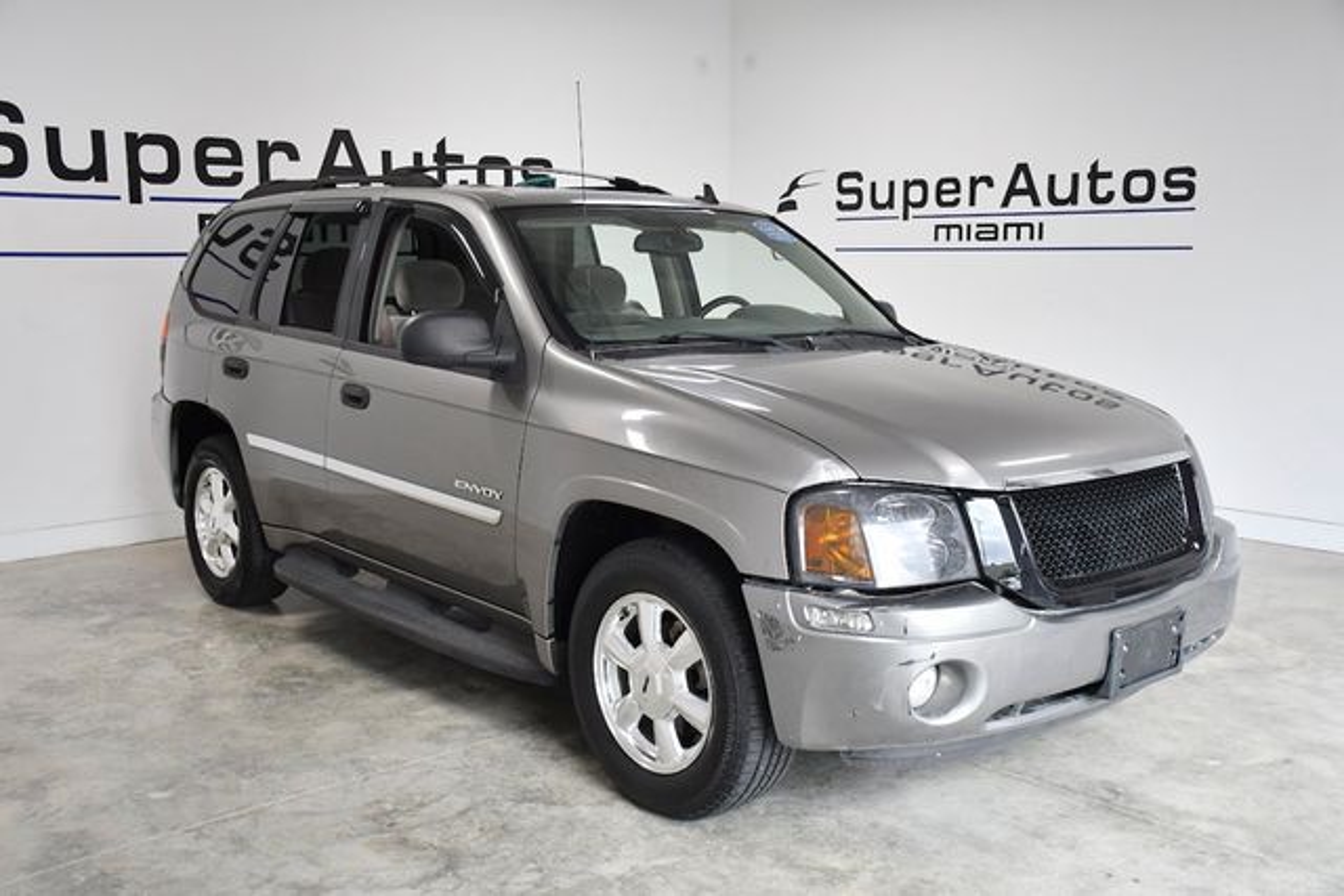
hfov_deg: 55.8
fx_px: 1270
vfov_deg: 38.9
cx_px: 672
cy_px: 448
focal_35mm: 34
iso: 1250
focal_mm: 23
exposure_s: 1/1000
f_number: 4
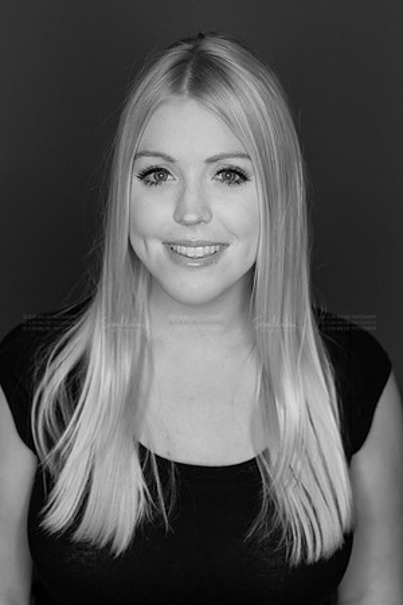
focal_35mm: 85
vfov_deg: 23.9
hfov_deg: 16.1
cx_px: 202
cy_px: 302
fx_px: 1427
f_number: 3.5
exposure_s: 1/320
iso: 2000
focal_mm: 85
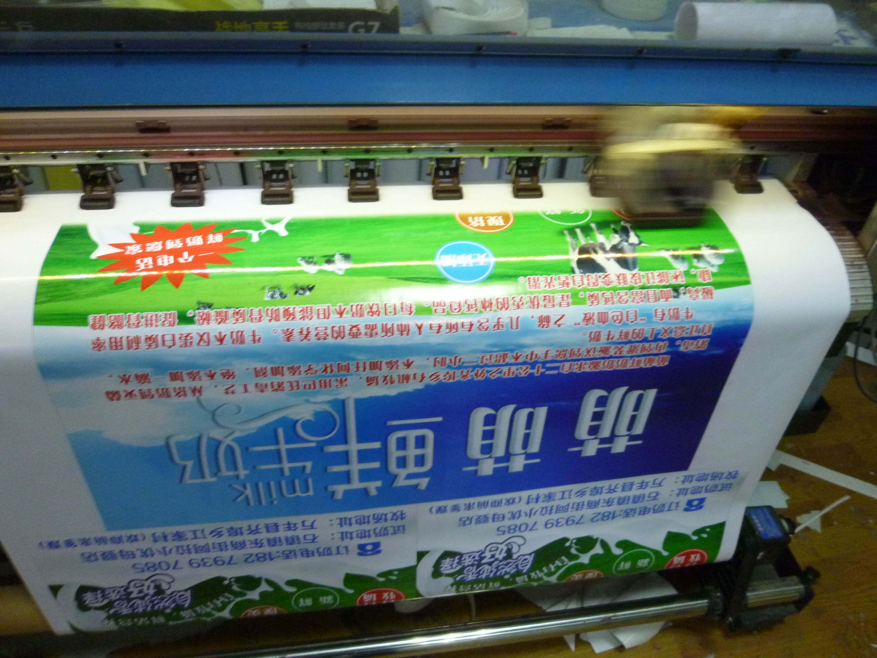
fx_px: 633
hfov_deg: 69.4
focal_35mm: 25
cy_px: 329
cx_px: 438
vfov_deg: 54.9
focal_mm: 4.5
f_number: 2.8
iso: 400
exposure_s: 1/15
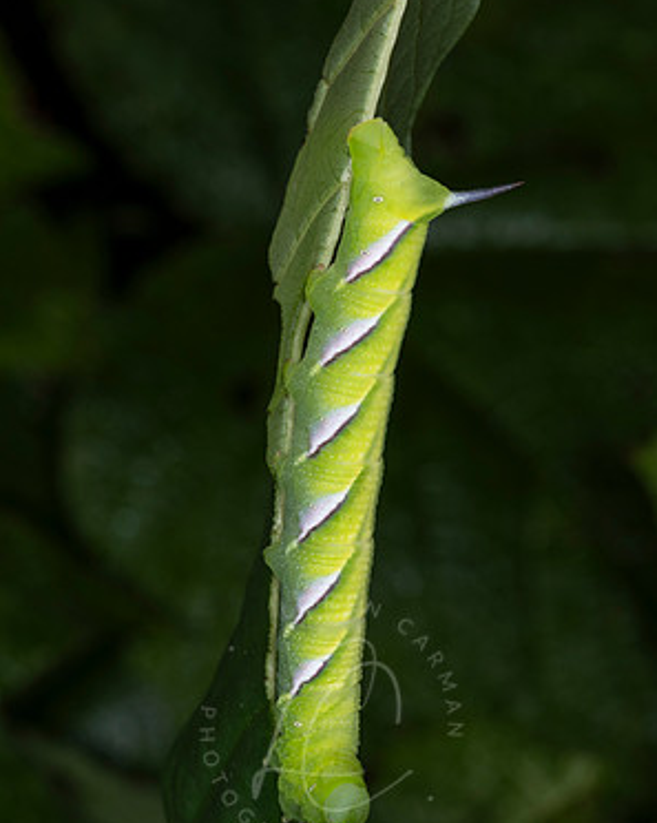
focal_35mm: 179
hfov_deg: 8.6
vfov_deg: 10.8
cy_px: 449
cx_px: 330
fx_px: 4356
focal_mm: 105
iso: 64
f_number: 18
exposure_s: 1/200
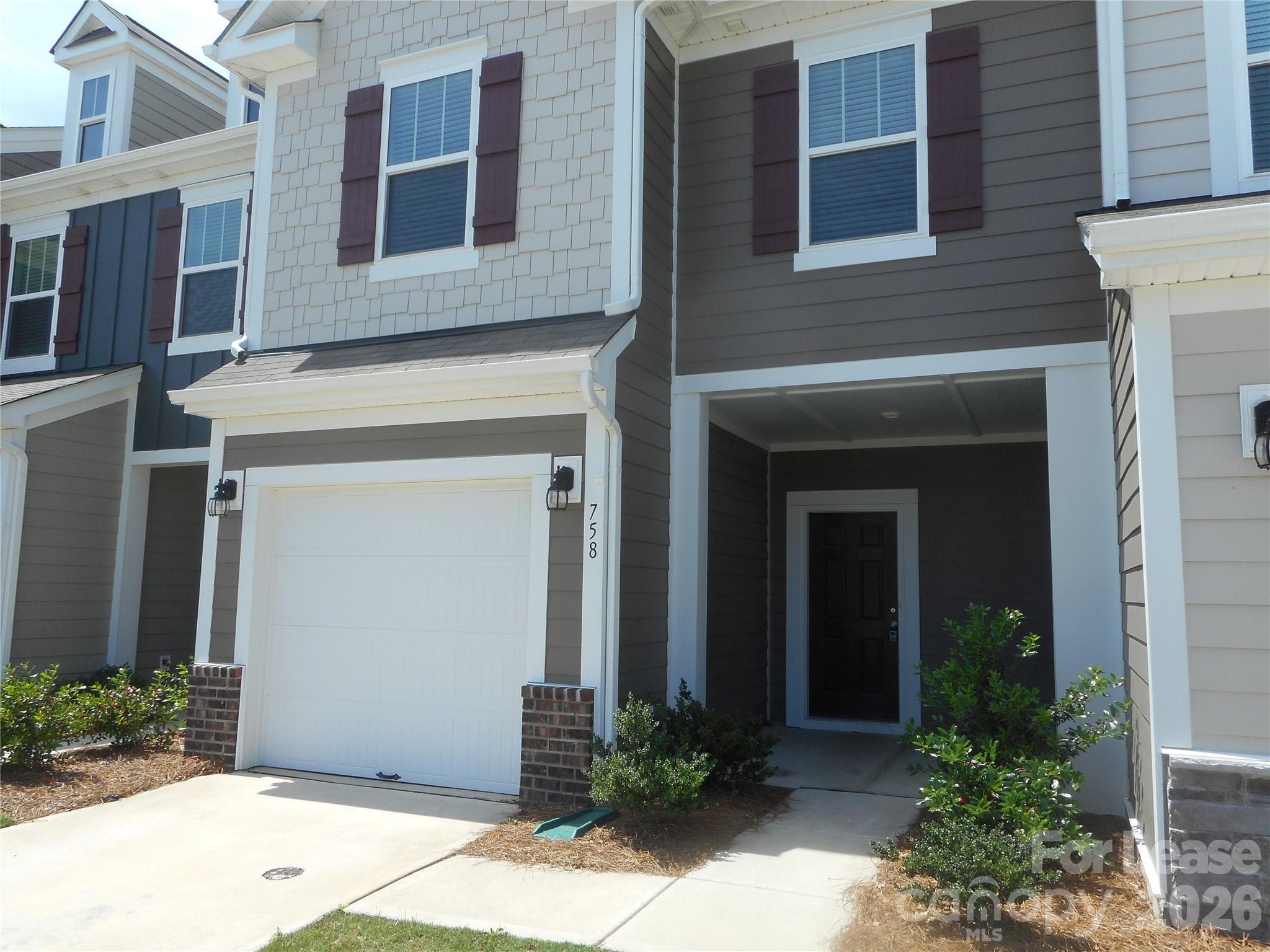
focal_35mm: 25
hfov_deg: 69.4
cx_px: 635
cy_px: 476
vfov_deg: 54.9
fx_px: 917
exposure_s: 1/400
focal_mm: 4.5
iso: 80
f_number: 3.7
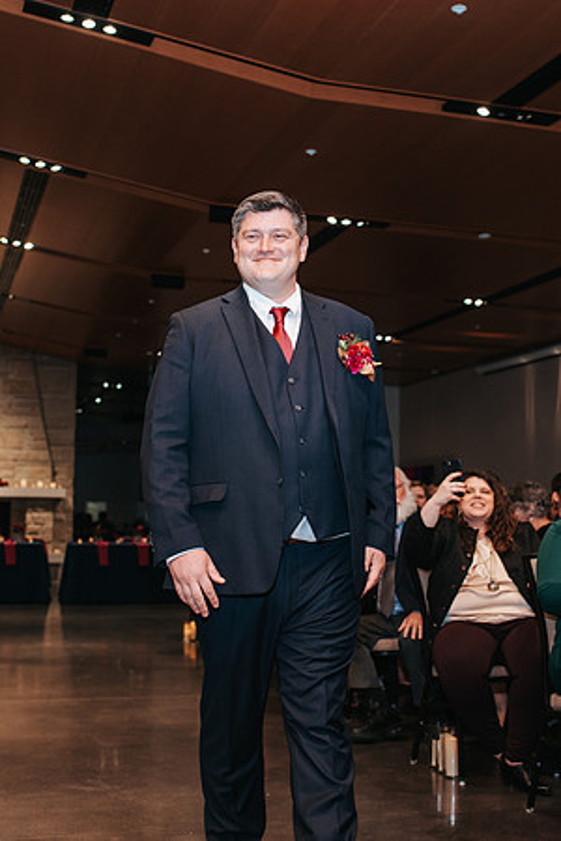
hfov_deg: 25.8
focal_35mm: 52
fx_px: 1226
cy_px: 420
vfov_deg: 37.9
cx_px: 288
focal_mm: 35
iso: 1000
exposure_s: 1/200
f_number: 2.8
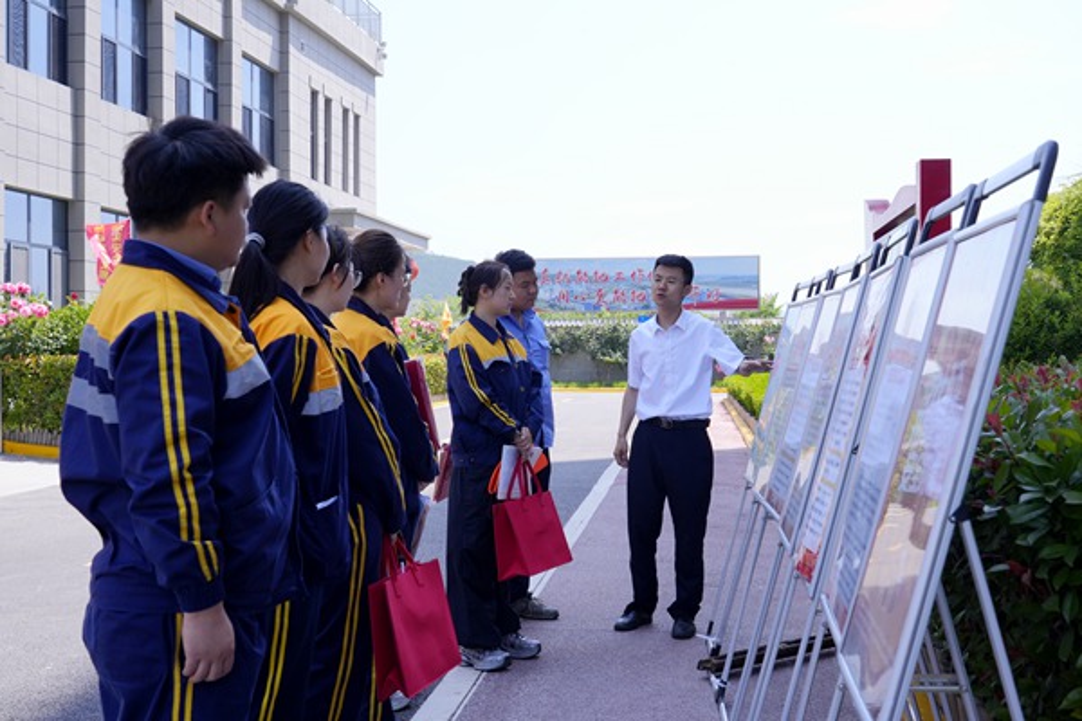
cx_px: 541
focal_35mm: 44
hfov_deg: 44.5
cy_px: 360
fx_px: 1322
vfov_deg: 30.5
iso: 400
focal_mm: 44
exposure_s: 1/250
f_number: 9.5
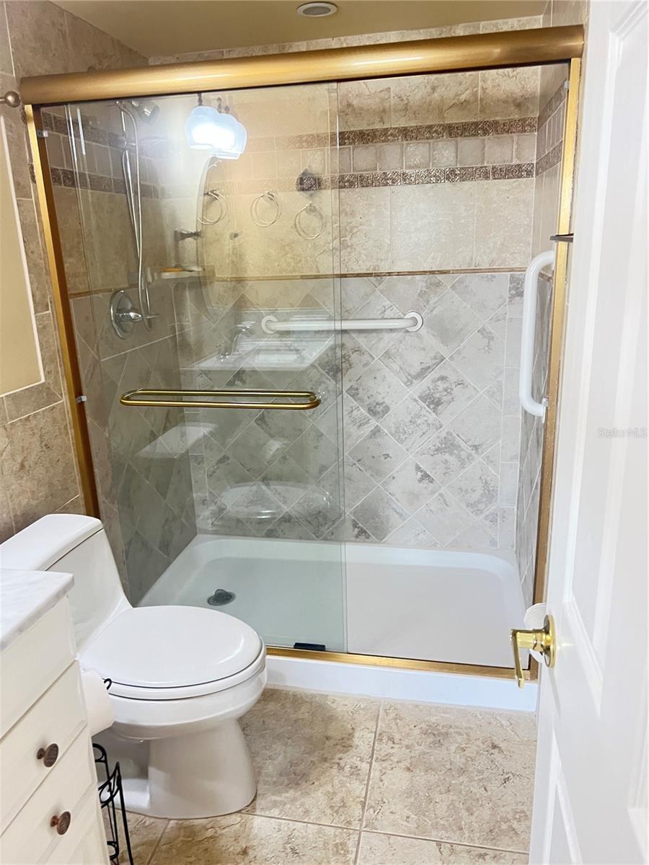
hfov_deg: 53.1
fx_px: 650
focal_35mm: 26
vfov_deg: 67.3
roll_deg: +0.3
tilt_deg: -16.4
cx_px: 324
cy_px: 432
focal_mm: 5.7
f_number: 1.5
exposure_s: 1/40
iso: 400
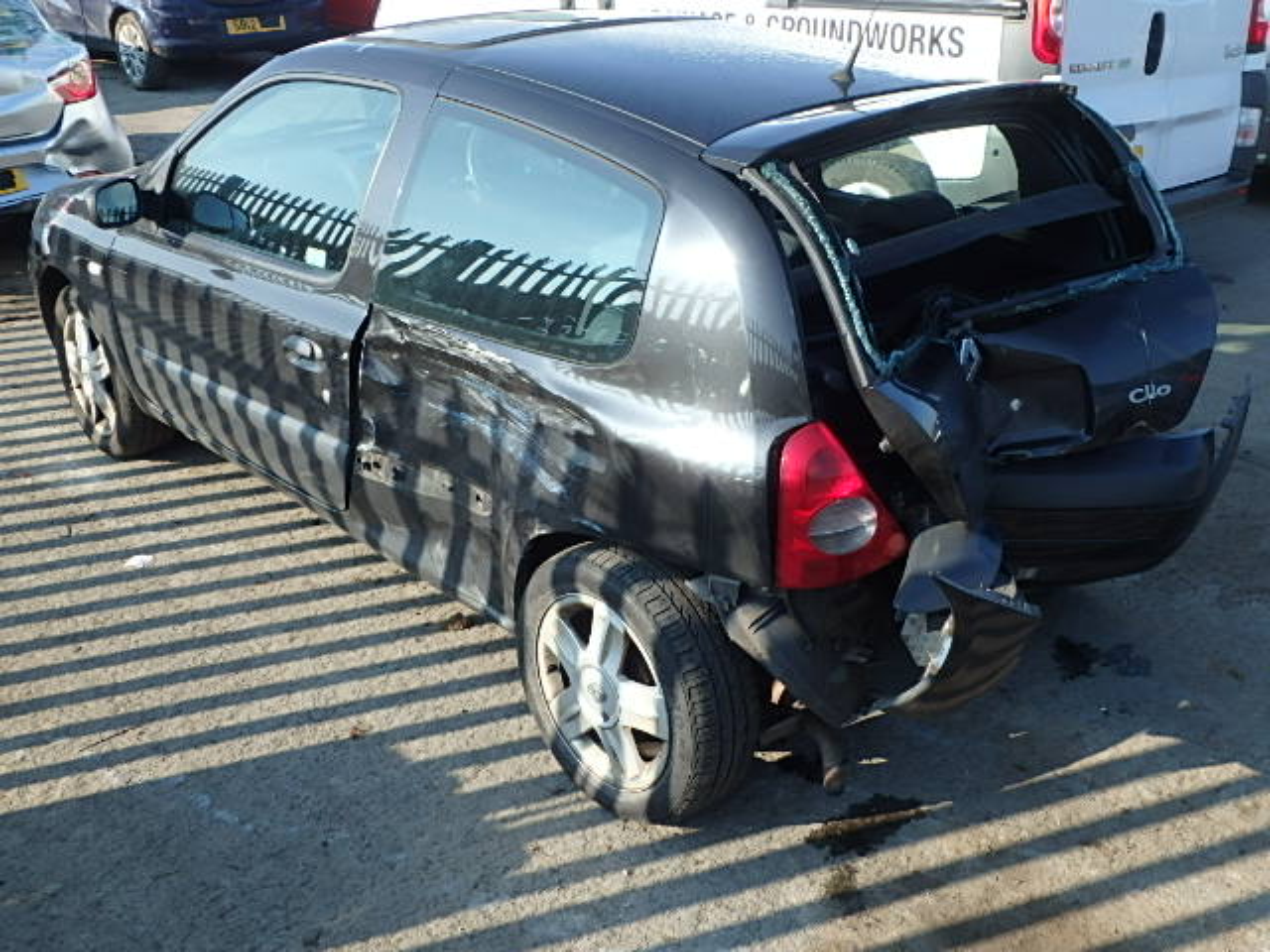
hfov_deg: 51.4
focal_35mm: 36
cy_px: 476
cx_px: 635
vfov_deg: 39.7
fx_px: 1321
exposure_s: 1/200
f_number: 5
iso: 125
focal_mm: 6.4
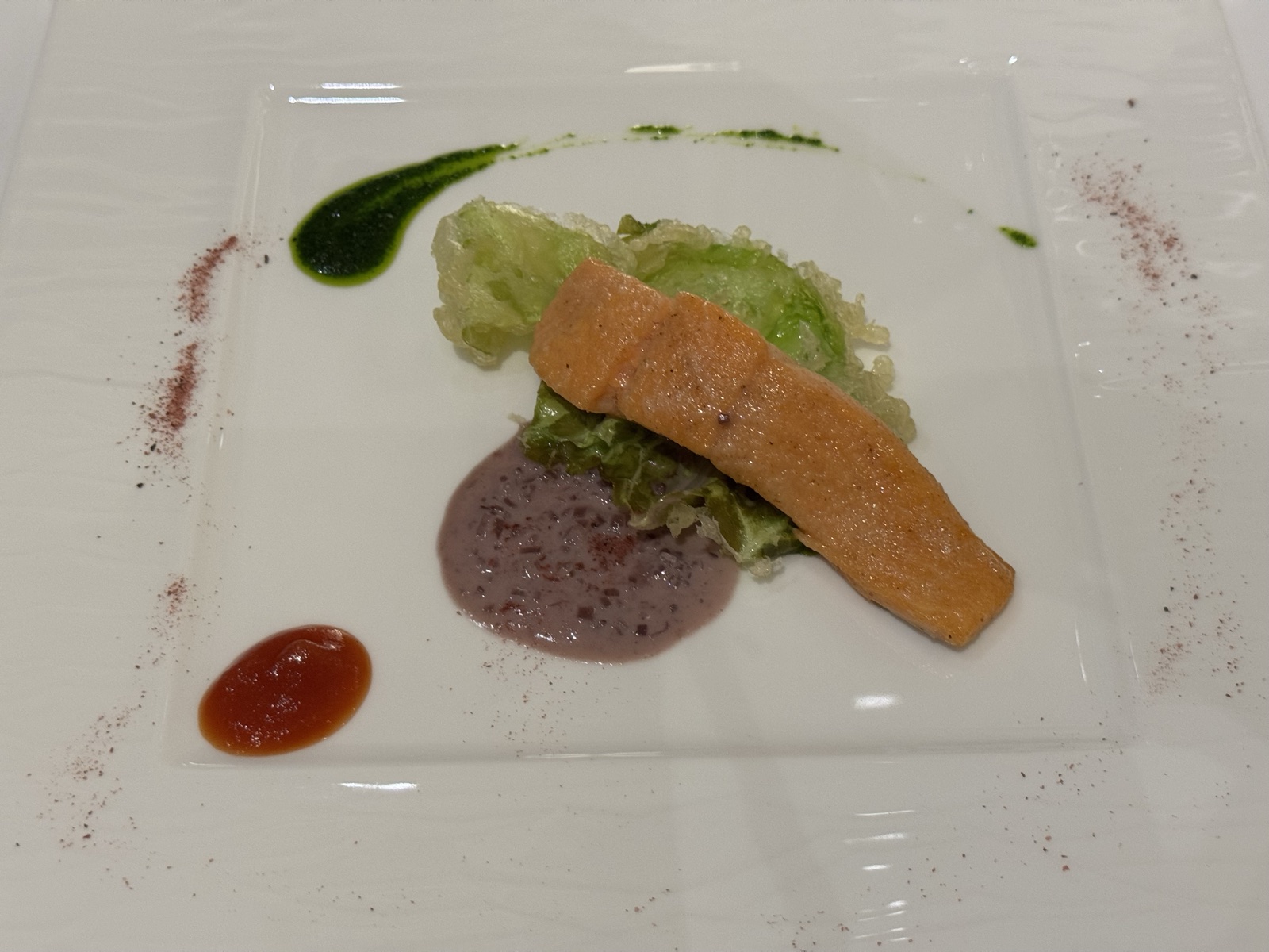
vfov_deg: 30.3
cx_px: 634
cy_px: 476
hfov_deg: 39.7
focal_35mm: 48
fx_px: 1760
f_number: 1.78
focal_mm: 6.76
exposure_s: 1/33
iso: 200
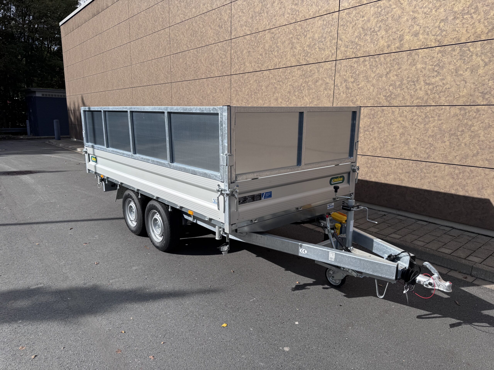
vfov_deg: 56.8
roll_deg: -0.1
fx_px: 343
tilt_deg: -11.2
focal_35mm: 24
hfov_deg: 71.6
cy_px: 185
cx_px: 247
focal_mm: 6.76
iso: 80
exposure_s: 1/5348
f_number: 1.78
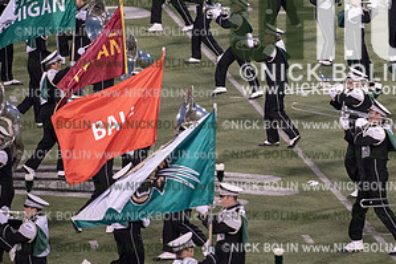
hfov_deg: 5.3
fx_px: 4265
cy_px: 33
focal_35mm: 388
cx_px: 323
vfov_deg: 3.5
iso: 5000
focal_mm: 200
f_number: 3.2
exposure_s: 1/1250
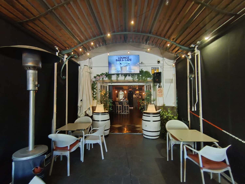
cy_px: 92
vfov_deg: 74.7
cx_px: 122
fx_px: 120
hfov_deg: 91.0
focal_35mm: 17
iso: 1010
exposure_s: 1/33.3
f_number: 2.2
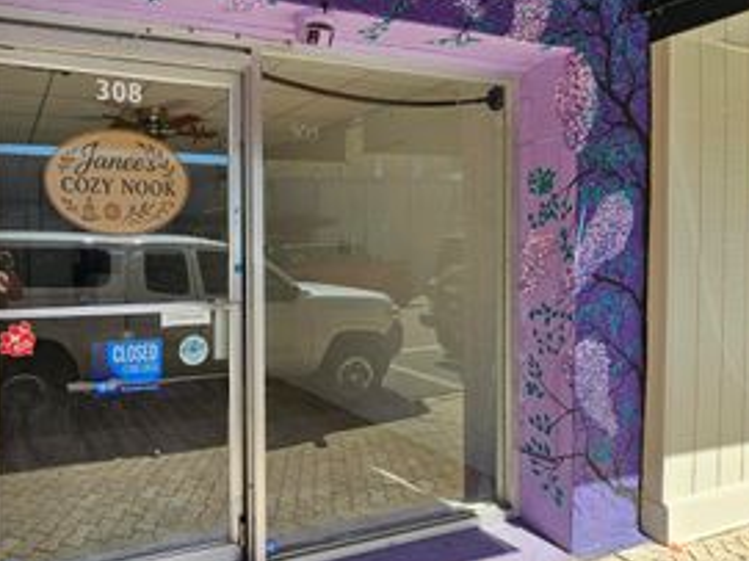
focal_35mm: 24
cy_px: 264
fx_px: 519
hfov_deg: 67.5
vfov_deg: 56.7
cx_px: 196
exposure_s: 1/885
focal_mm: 2.2
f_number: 2.2
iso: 50
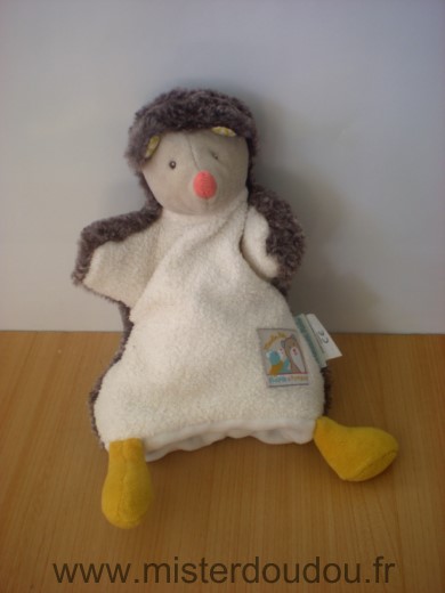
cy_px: 296
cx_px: 222
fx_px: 651
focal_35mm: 38
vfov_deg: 49.0
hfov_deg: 37.7
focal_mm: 6.3
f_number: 3.1
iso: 71
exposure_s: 1/59
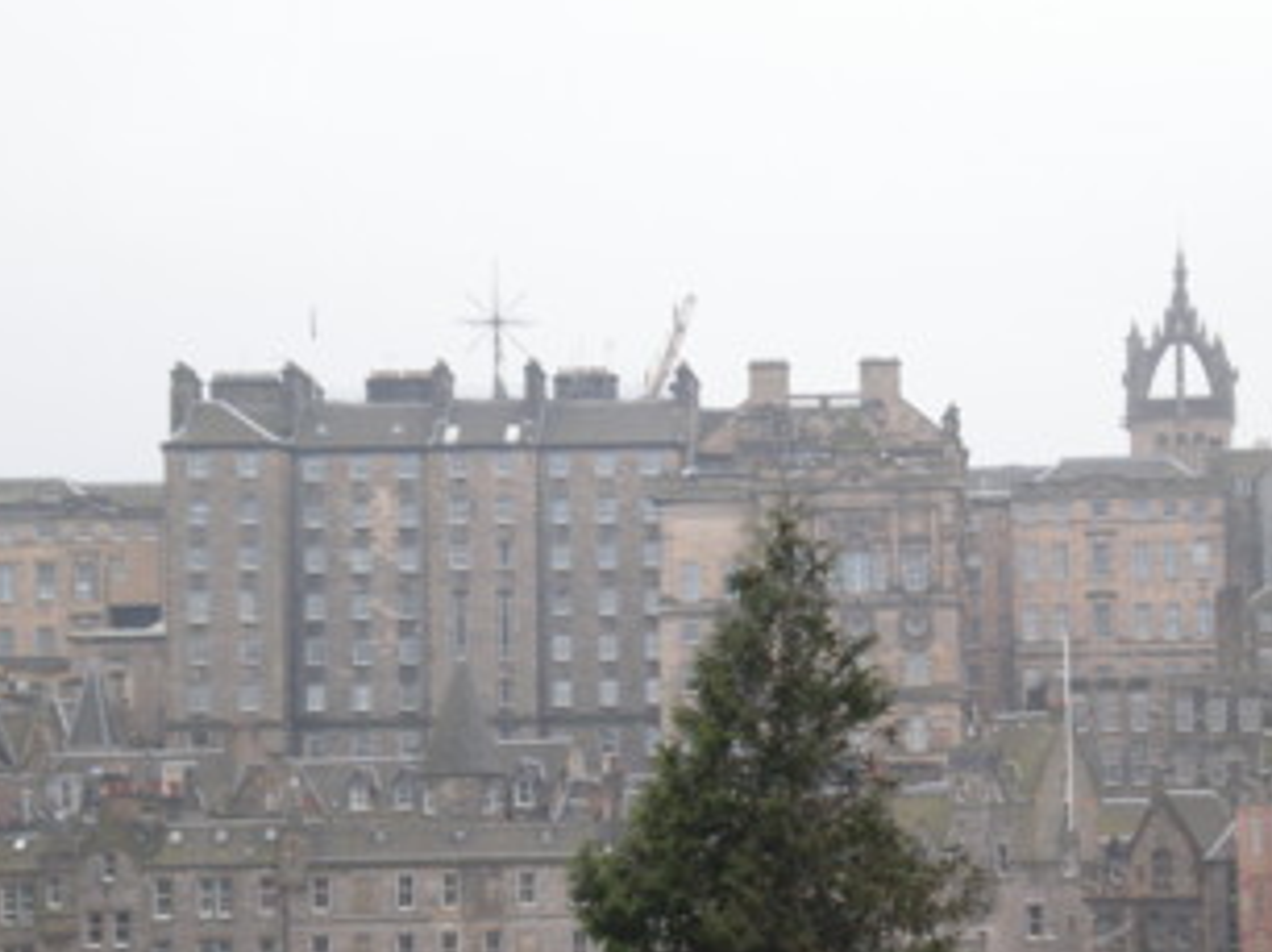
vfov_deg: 13.5
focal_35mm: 109
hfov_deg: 18.0
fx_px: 4002
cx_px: 836
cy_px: 636
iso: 64
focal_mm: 12.3
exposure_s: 1/50.7
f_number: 4.6
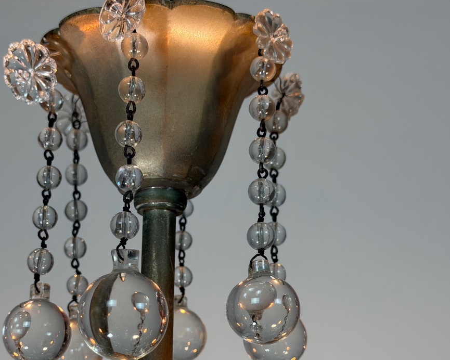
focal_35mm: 65
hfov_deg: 29.0
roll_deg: -1.6
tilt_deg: +14.6
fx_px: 866
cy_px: 232
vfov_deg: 23.4
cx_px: 162
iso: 100
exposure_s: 1/100
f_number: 1.78
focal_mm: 6.76
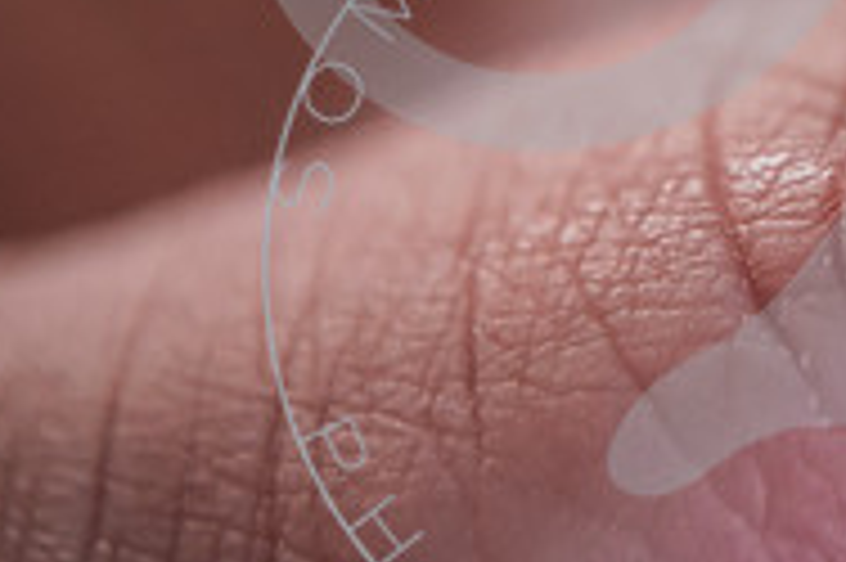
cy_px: -110
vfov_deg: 6.3
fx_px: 5071
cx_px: 950
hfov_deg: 9.4
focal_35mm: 216
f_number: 5.6
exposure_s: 1/250
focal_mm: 70
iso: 2500
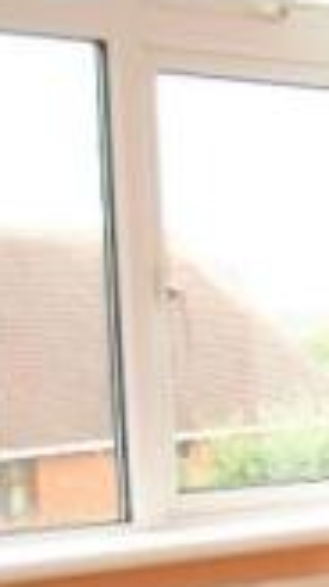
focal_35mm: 125
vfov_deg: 16.8
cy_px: 582
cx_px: 1092
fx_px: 1943
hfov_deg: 7.9
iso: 200
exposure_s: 1/60
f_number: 4
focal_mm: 20
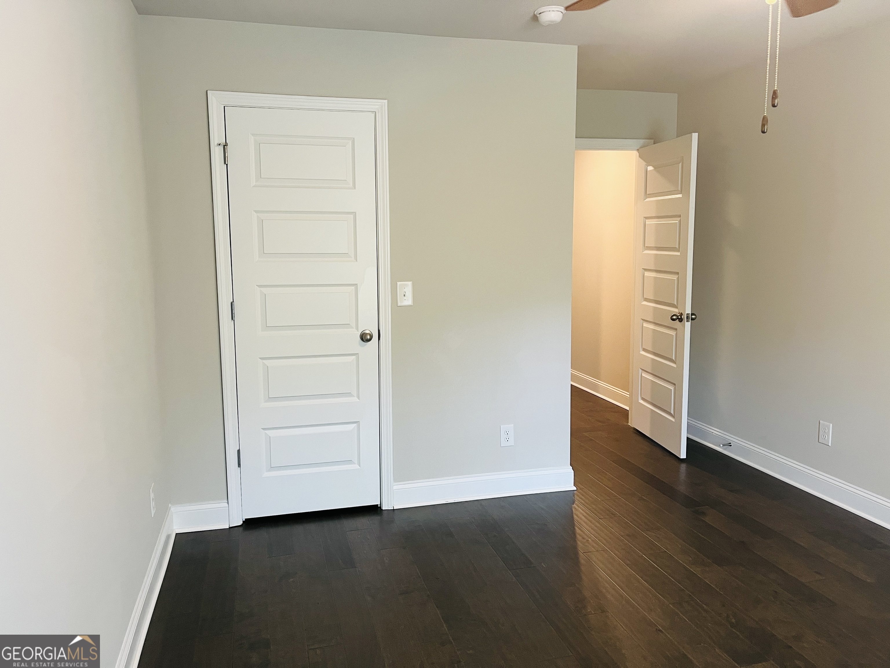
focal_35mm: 26
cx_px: 445
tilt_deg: -8.4
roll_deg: +1.3
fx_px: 668
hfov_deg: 67.3
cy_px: 334
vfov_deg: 53.1
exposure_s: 1/60
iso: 160
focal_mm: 5.1
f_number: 1.6
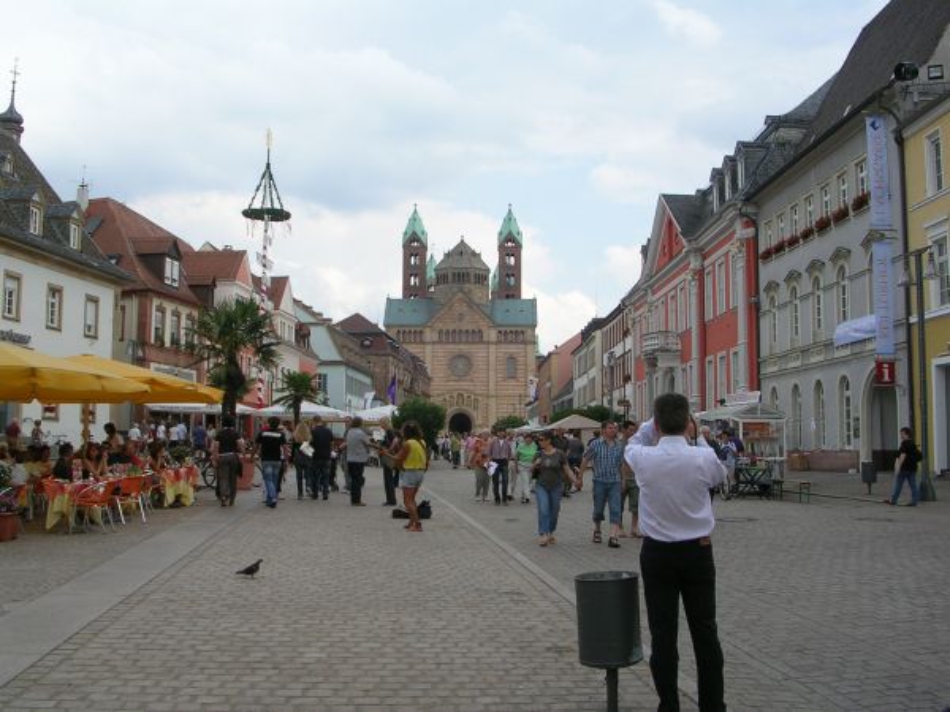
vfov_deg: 37.7
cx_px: 475
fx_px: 1043
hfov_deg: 49.0
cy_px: 356
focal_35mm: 38
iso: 50
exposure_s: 1/174
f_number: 5.6
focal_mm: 5.8
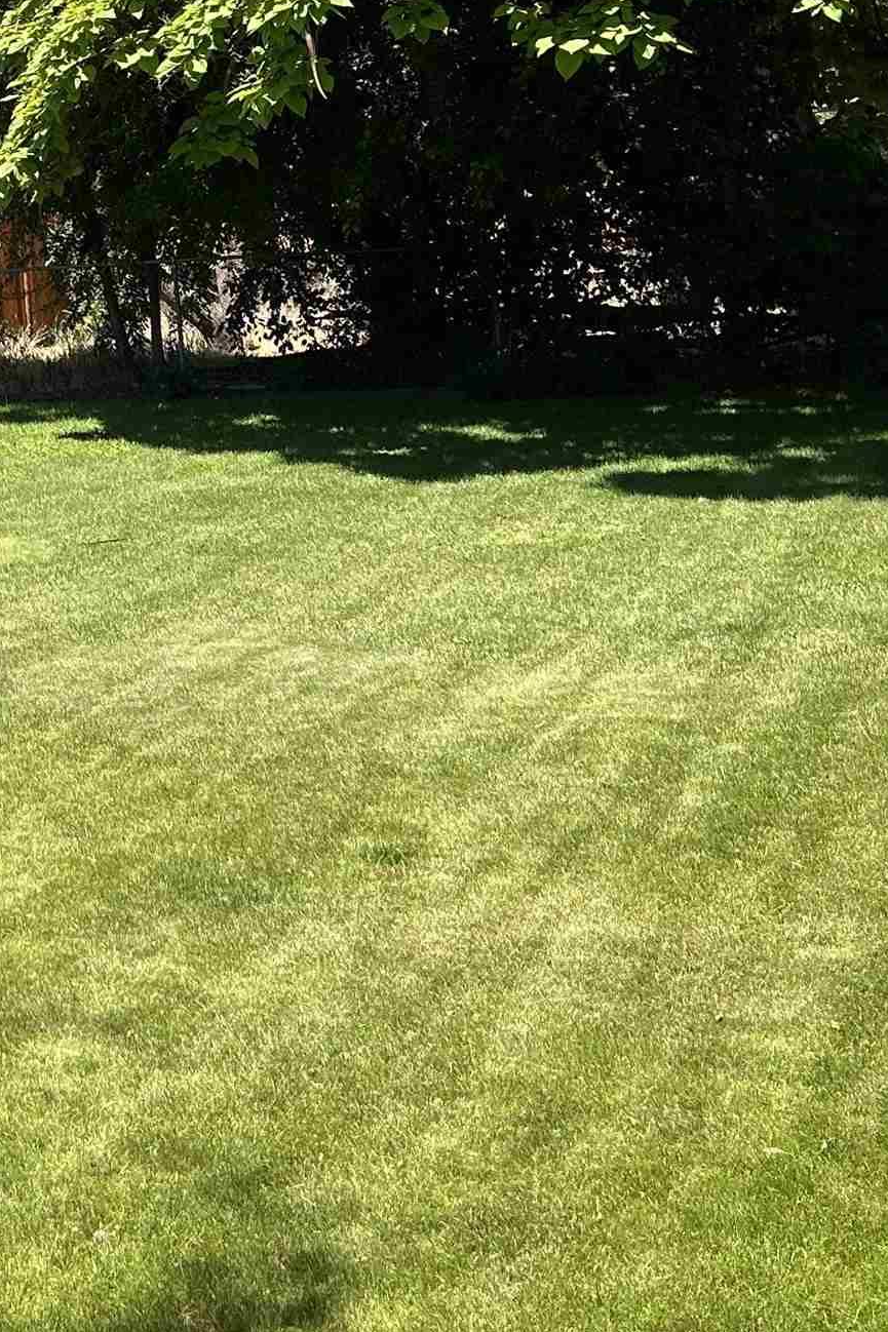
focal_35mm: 64
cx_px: -253
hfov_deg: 19.6
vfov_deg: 30.2
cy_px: 169
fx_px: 2368
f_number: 1.5
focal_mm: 5.7
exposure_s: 1/1751
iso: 50
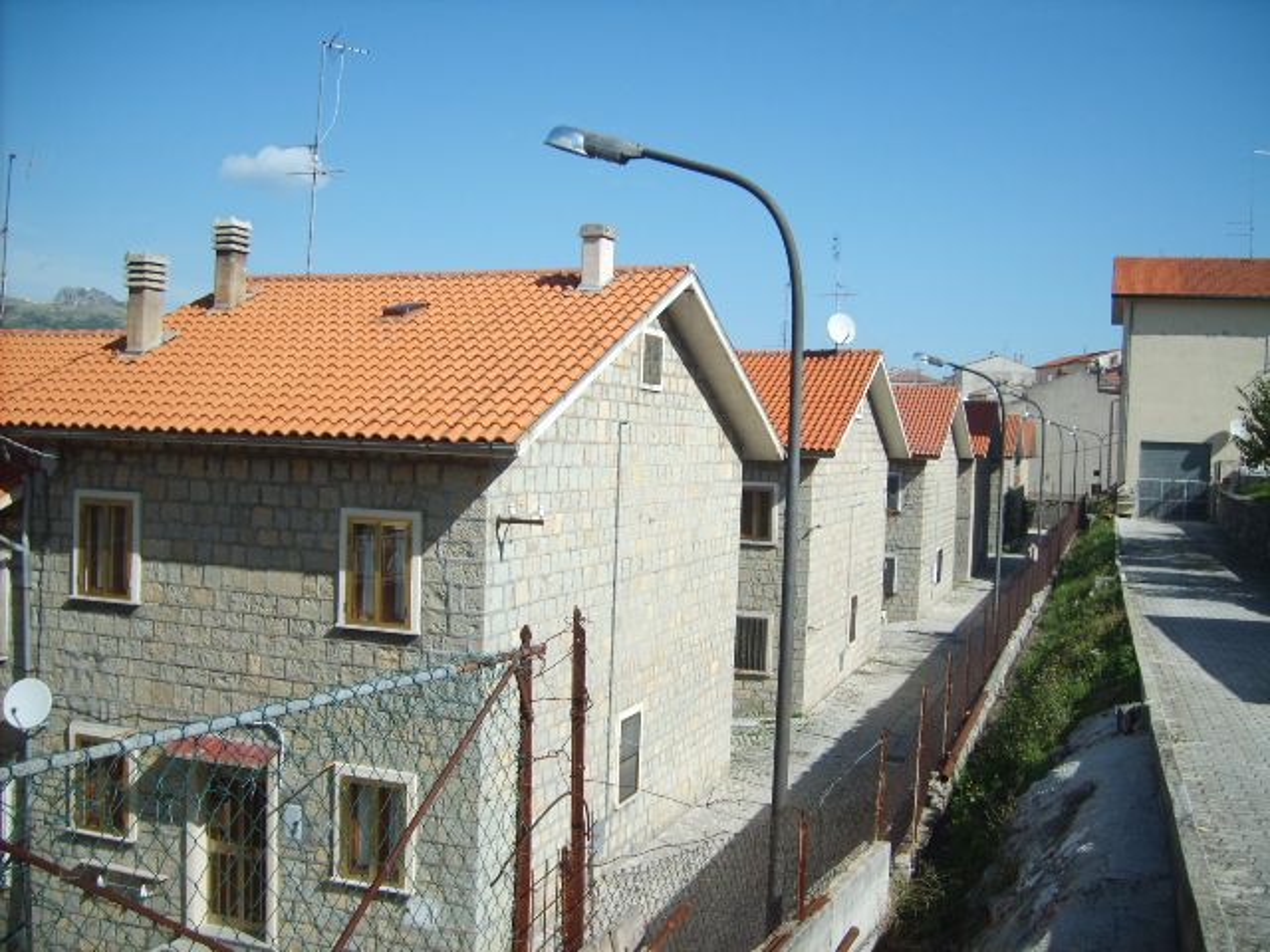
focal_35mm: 35
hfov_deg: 52.6
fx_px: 1284
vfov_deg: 40.7
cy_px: 476
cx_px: 635
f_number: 7.1
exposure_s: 1/180
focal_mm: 5.8
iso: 50
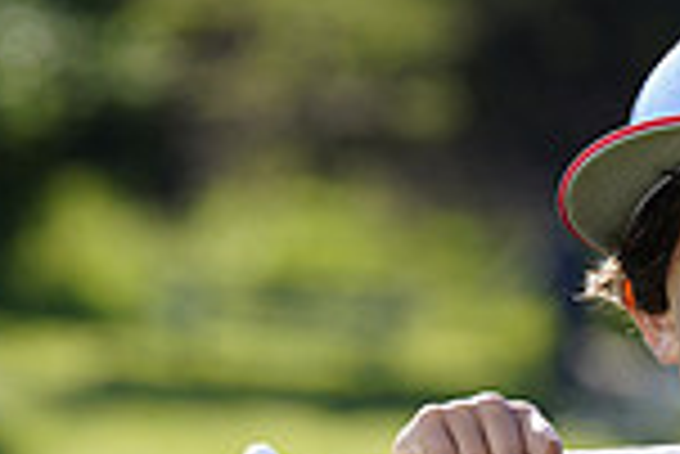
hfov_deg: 3.4
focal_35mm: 598
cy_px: 677
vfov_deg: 2.3
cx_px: 842
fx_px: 11306
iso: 100
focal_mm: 156
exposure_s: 1/250
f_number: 5
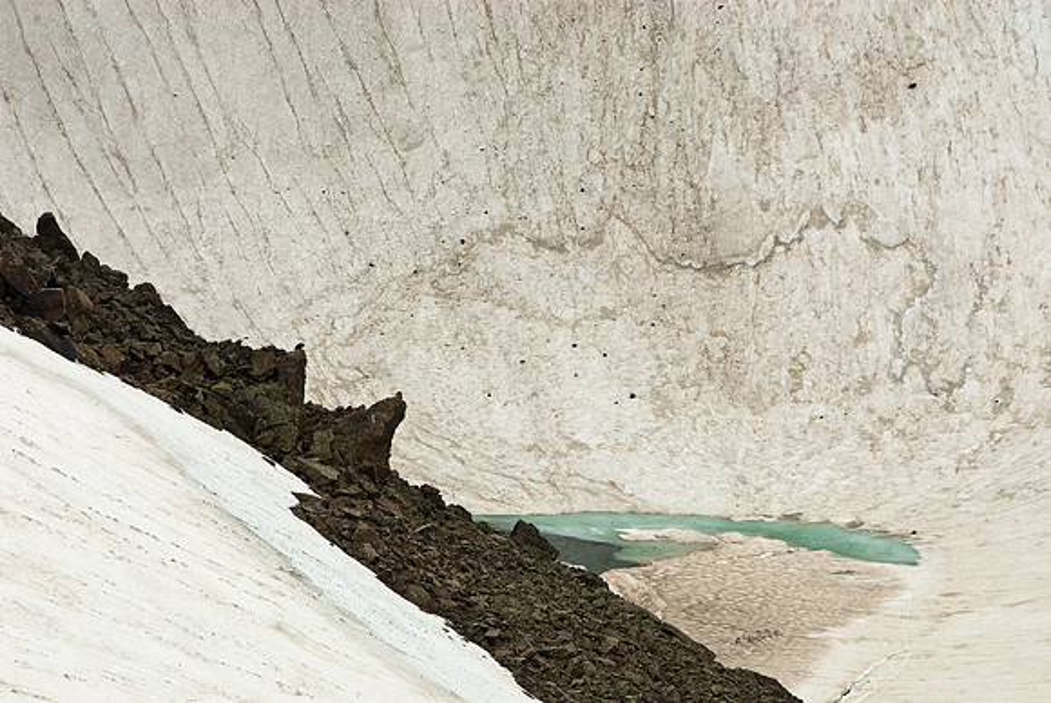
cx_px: 526
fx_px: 5260
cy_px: 352
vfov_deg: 7.6
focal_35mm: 180
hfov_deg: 11.4
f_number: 16
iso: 100
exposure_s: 1/10
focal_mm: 120
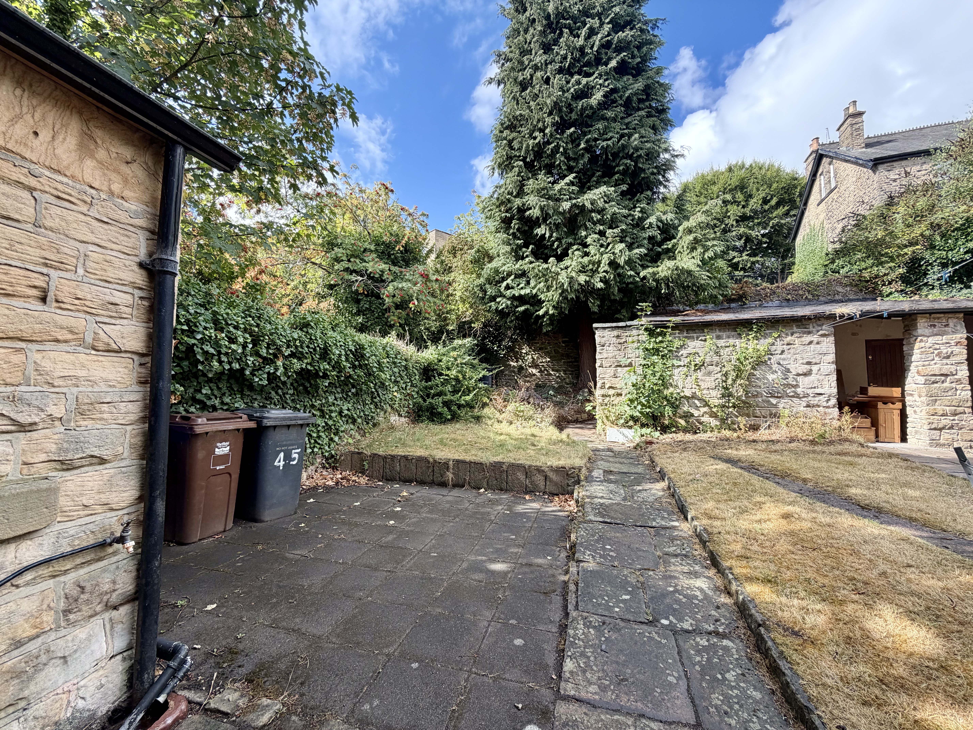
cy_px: 365
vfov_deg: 85.7
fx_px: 394
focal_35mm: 14
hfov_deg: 102.1
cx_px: 486
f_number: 2.2
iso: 64
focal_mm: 2.22
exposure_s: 1/502
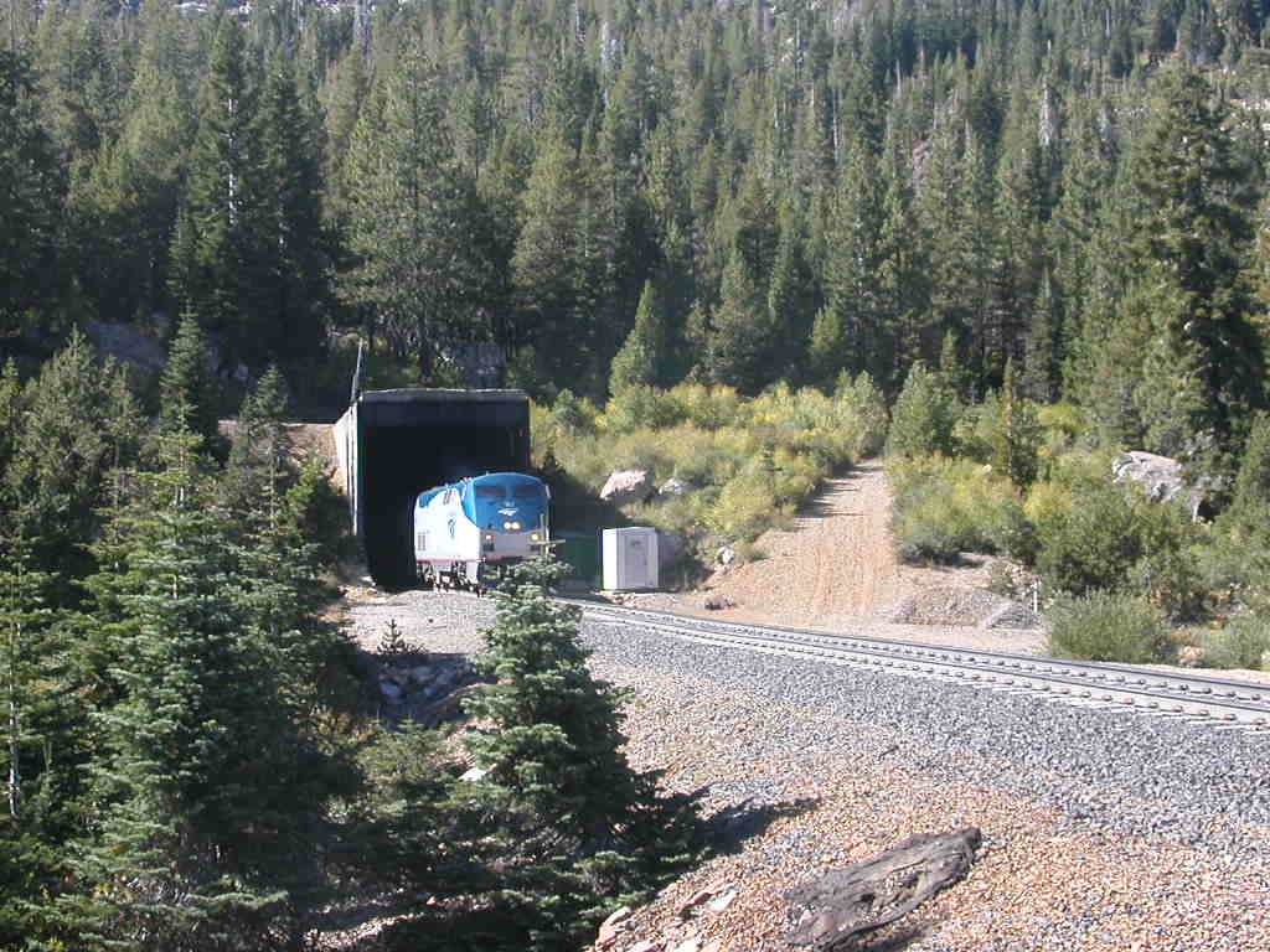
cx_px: 635
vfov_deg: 25.2
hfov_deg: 33.2
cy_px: 476
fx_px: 2128
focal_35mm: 58
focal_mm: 8.9
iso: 100
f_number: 3.4
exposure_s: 1/308
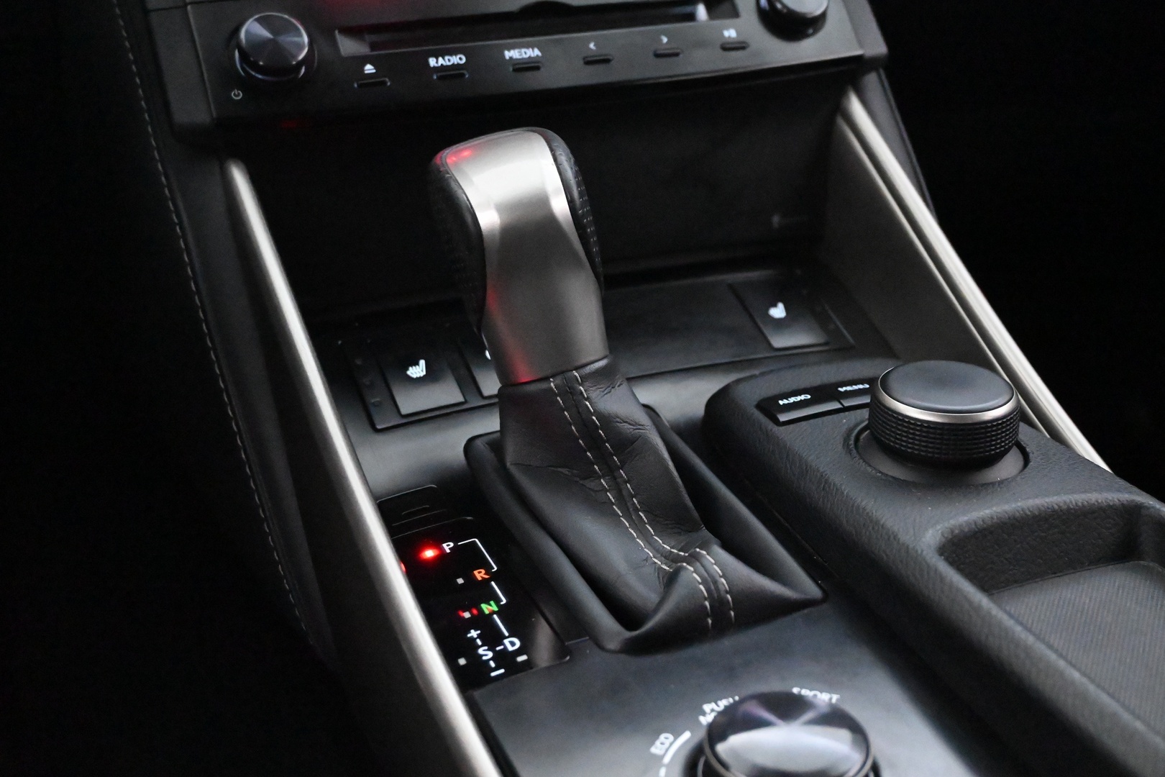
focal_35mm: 46
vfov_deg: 29.4
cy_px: 388
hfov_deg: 43.0
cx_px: 582
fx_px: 1480
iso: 18000
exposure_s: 1/50
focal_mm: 30.5
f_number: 4.8
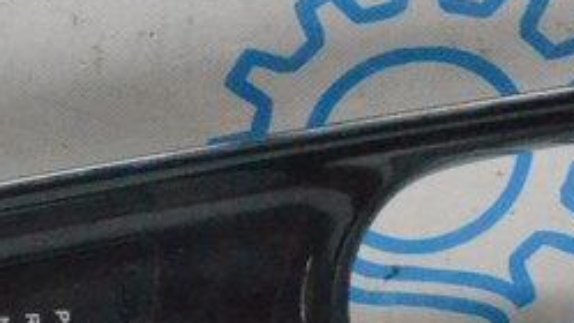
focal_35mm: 142
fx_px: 2161
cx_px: -21
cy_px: 241
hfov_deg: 14.8
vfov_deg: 8.5
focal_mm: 22
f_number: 13
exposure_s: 1/100
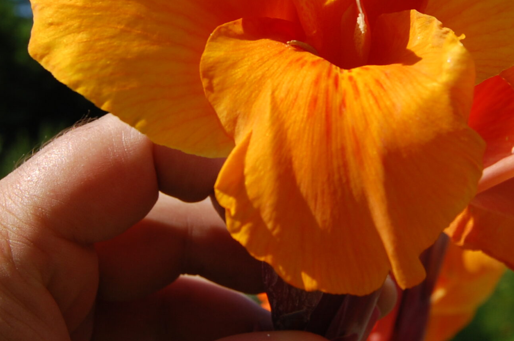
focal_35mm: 77
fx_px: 1098
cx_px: 314
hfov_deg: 26.3
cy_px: 12
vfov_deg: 17.3
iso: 200
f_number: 10
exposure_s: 1/400
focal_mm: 26
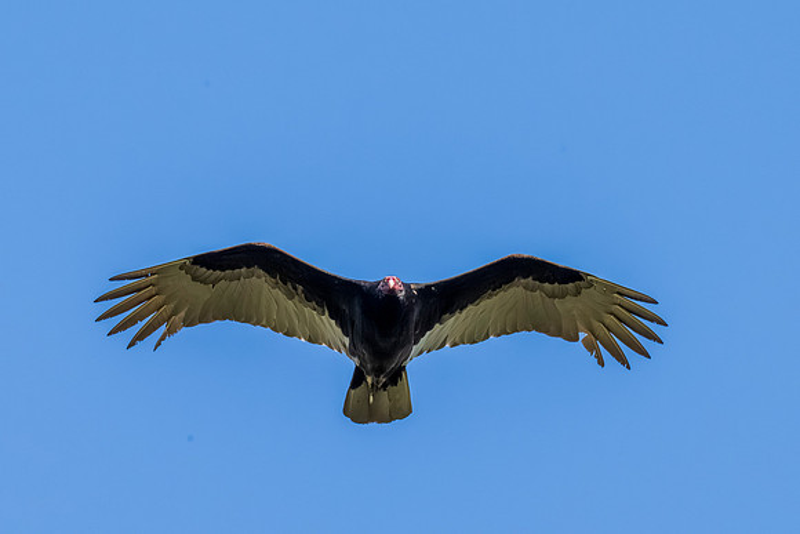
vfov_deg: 1.3
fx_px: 22852
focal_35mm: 1028
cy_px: 340
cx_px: 331
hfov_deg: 2.0
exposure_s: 1/2000
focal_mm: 600
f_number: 14
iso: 2800
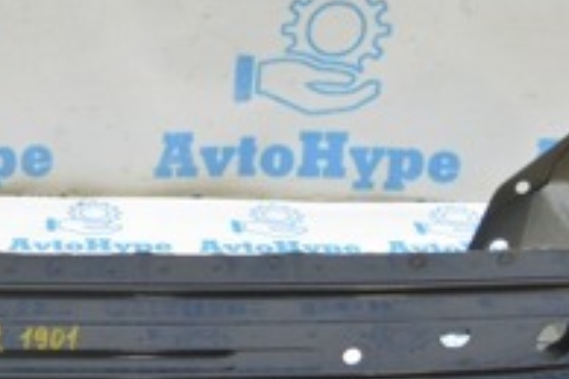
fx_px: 1563
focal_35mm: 99
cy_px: 178
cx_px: 12
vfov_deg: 13.8
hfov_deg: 20.0
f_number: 3.5
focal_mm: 20
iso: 400
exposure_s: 1/40
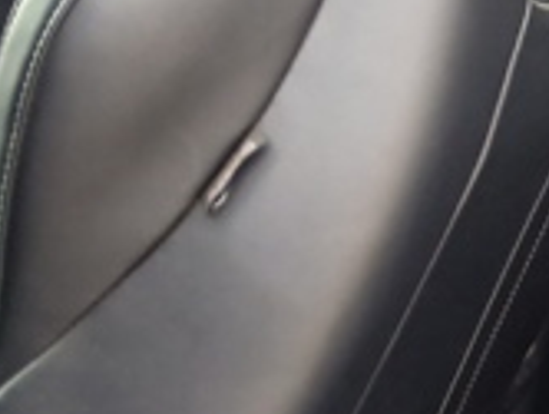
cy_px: 397
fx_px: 1985
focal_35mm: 125
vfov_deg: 11.8
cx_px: 1055
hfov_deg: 13.7
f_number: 1.8
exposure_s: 1/60
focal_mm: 3.98
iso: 64
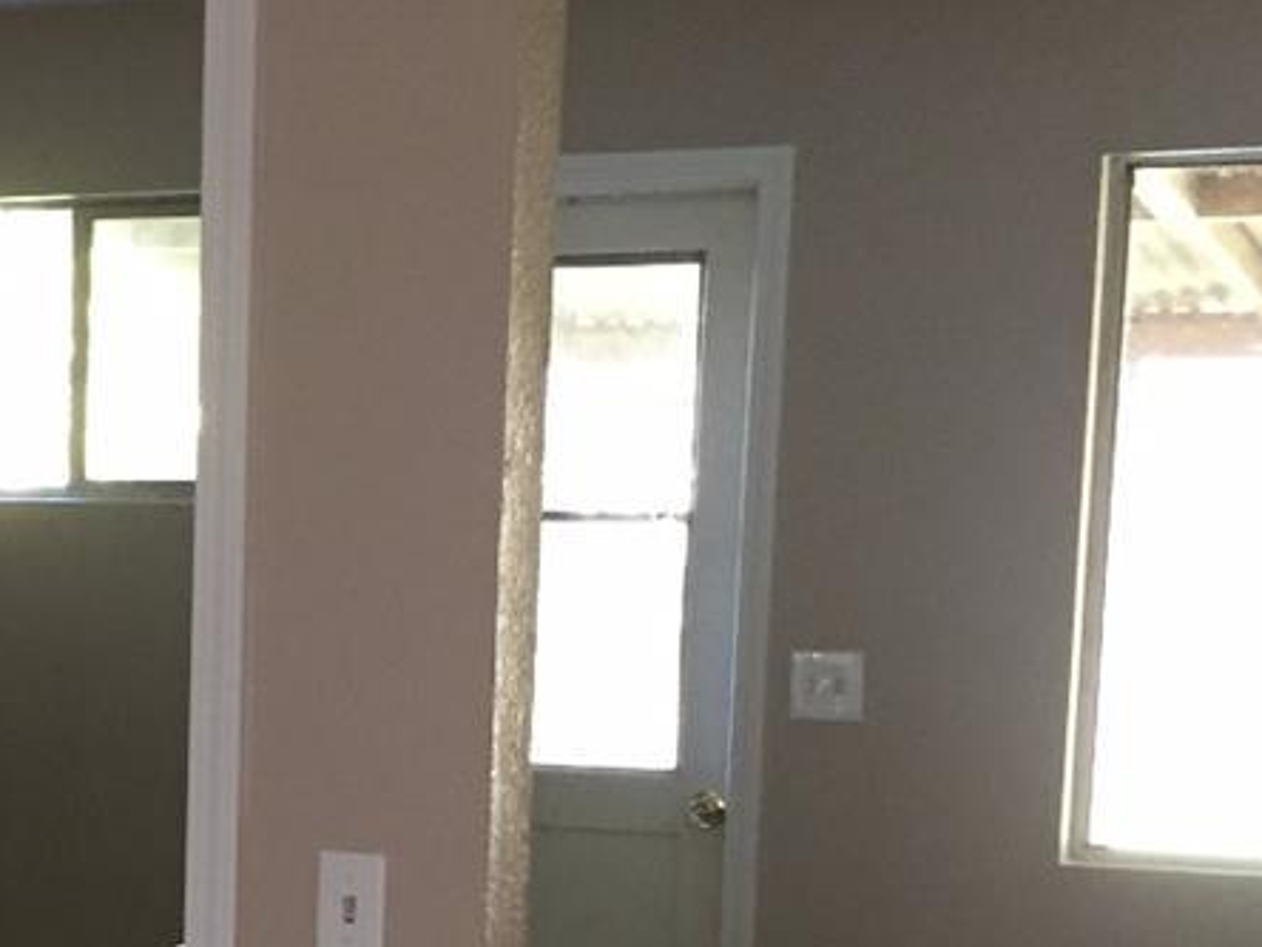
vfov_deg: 14.8
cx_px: -375
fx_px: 3573
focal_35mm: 98
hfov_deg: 18.6
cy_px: 1004
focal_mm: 4.15
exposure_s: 1/30
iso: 160
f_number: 2.2
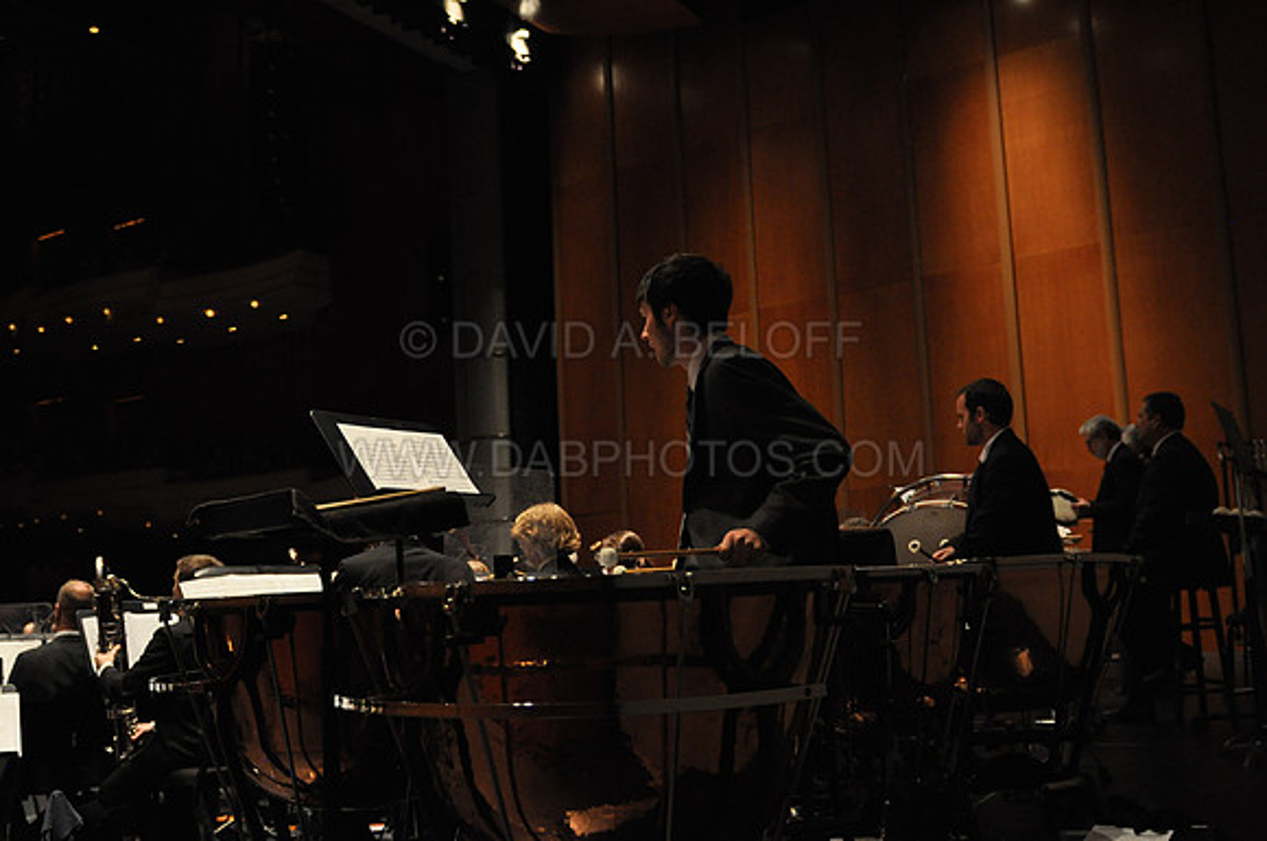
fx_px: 1265
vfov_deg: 36.8
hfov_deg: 53.2
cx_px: 634
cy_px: 420
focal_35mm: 36
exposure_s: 1/250
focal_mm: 24
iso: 1600
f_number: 2.8
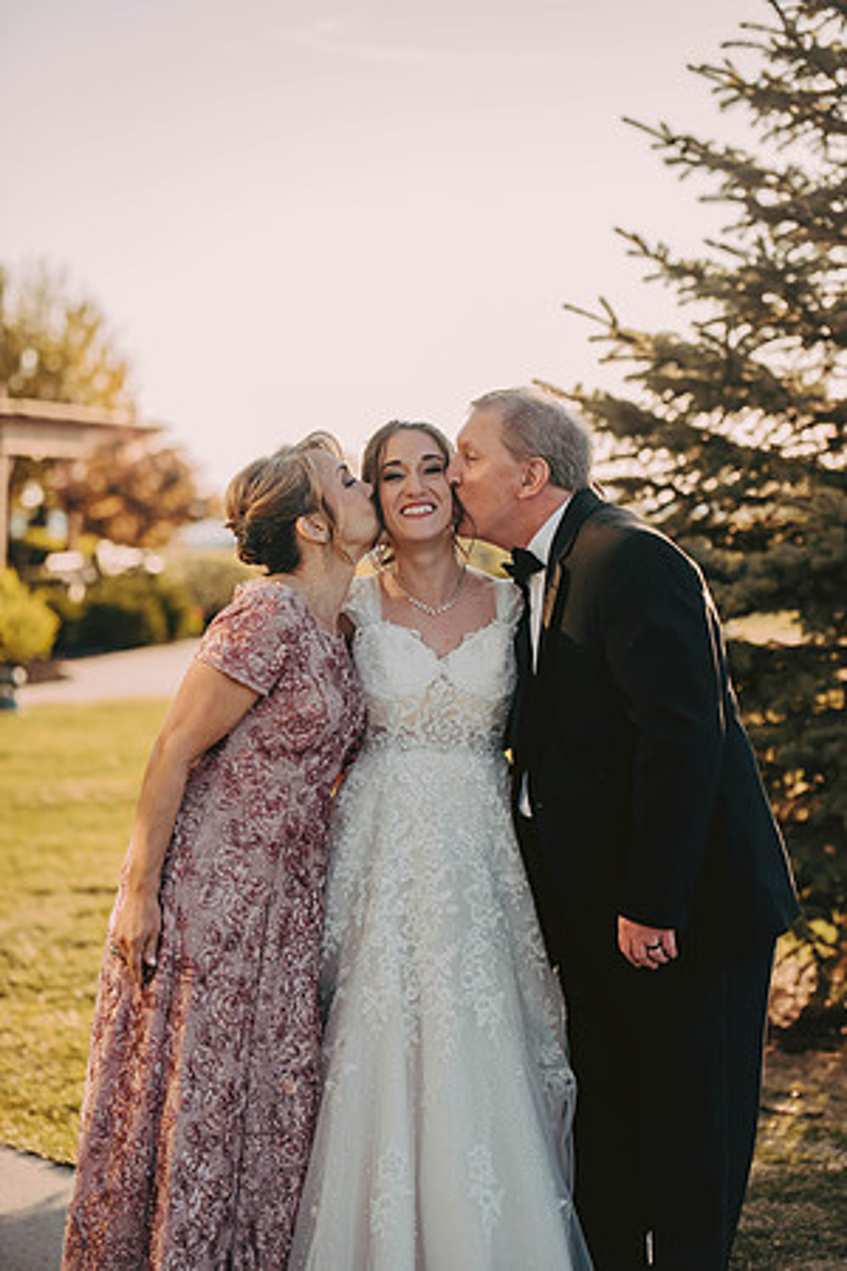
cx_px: 424
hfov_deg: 15.2
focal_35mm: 90
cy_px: 636
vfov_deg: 22.6
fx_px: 3176
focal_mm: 90
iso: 800
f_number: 2.8
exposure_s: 1/4000
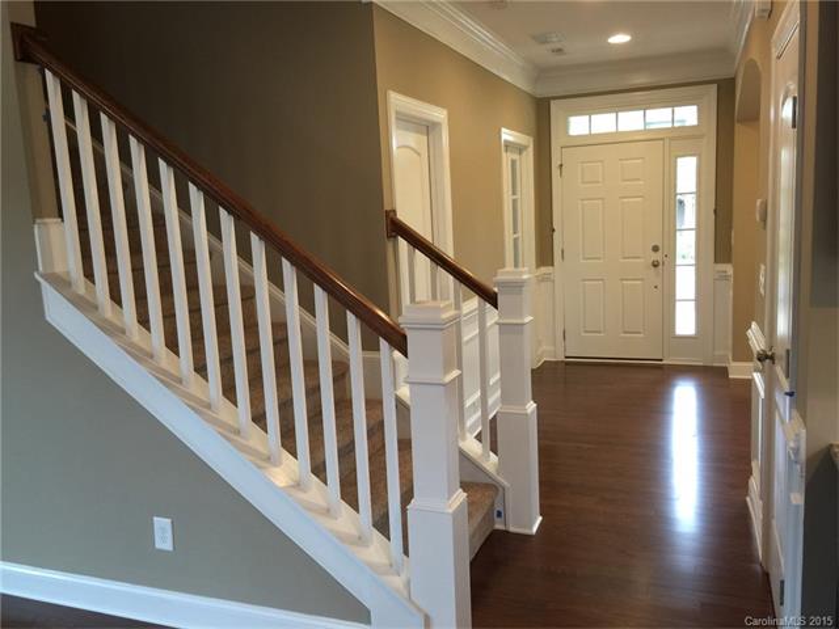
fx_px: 703
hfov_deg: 61.7
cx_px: 420
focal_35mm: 29
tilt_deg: -8.2
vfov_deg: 48.2
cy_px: 314
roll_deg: +2.6
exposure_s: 1/15
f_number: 2.2
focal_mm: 4.15
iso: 50
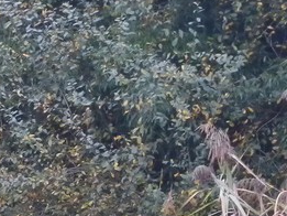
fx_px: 4189
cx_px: -188
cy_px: 462
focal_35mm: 505
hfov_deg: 3.9
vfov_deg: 2.9
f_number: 5.6
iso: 400
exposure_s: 1/24.3
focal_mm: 22.1
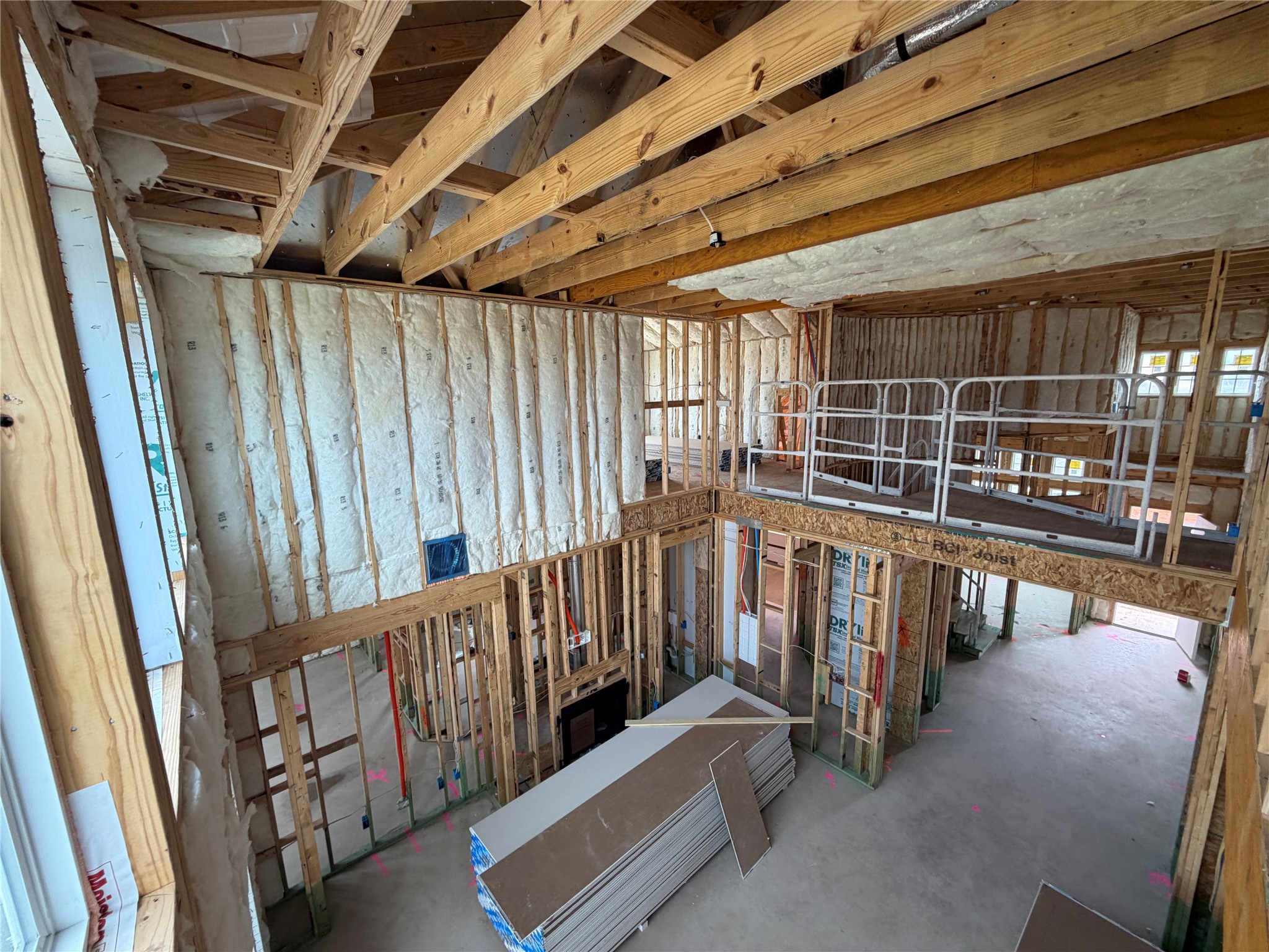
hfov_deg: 102.1
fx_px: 513
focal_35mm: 14
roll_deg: +1.3
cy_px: 476
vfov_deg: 85.7
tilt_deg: -10.6
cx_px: 634
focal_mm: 2.22
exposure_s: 1/121
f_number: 2.2
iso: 100
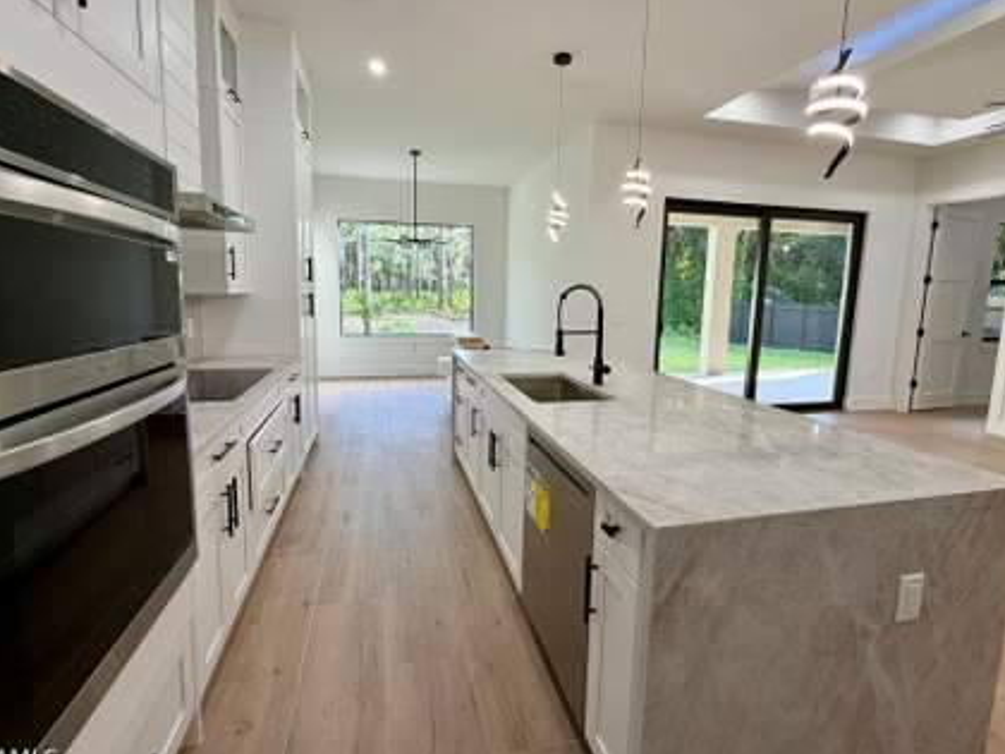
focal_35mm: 16
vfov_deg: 78.0
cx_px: 493
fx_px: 465
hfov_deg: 94.5
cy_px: 347
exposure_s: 1/120
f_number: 2.2
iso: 160
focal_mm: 2.22
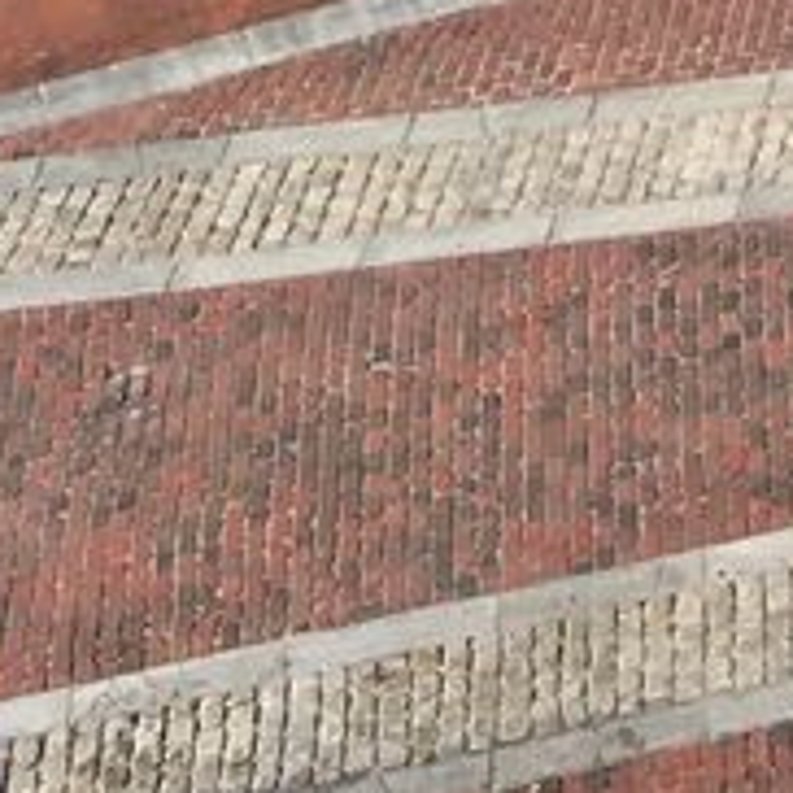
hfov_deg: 6.1
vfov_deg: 7.3
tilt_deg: -19.2
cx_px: 3433
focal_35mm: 225
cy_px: -1150
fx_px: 5832
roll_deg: -0.5
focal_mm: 4.15
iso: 25
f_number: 2.2
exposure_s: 1/1451
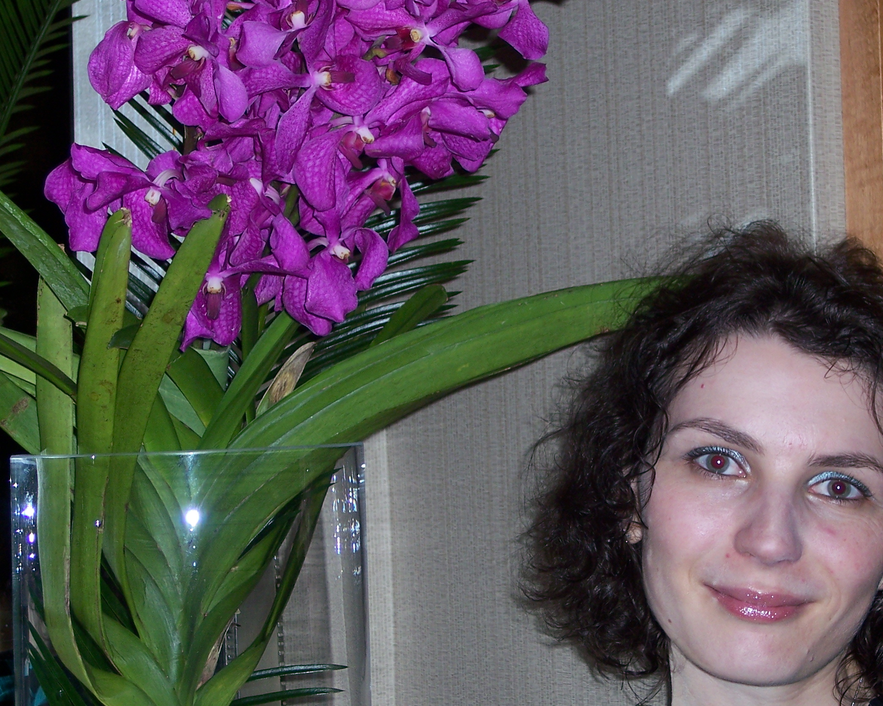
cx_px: 562
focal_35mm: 104
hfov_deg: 18.4
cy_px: 383
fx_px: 2718
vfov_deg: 14.8
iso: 100
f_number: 4
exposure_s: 1/90
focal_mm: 16
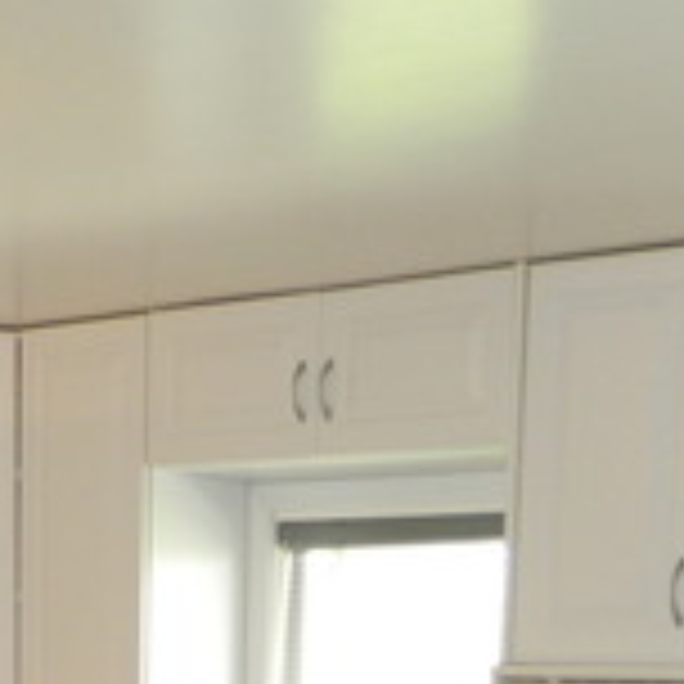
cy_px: 1076
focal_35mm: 93
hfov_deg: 18.7
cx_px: 418
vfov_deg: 16.7
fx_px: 2079
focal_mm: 4.5
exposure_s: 1/30
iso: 180
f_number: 3.1
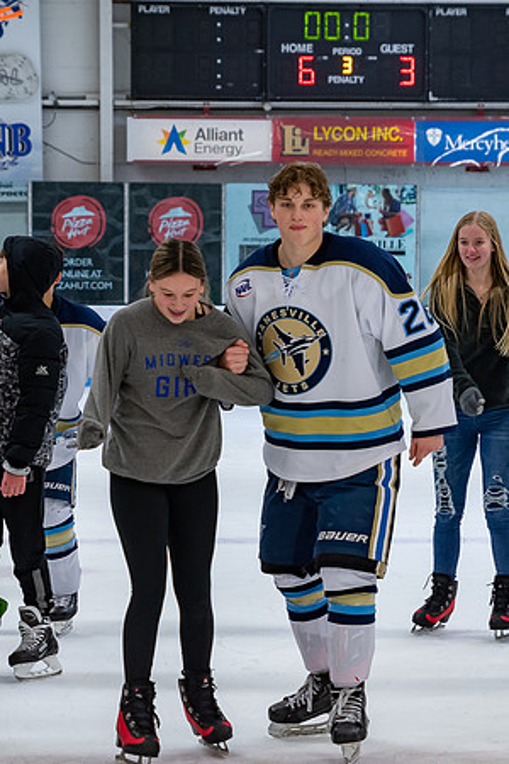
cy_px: 370
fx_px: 3225
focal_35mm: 152
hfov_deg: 9.0
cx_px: 292
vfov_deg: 13.5
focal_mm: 65
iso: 400
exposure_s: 1/250
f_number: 4
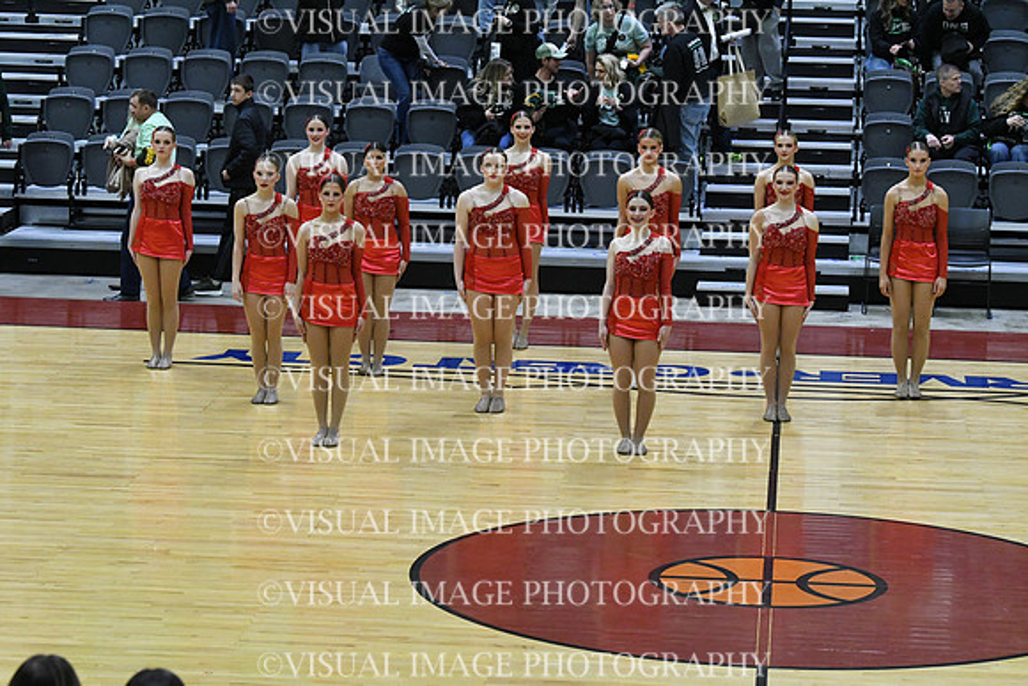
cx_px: 514
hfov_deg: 16.6
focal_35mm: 123
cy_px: 343
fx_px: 3513
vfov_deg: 11.2
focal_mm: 82
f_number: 4
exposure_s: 1/500
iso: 5000
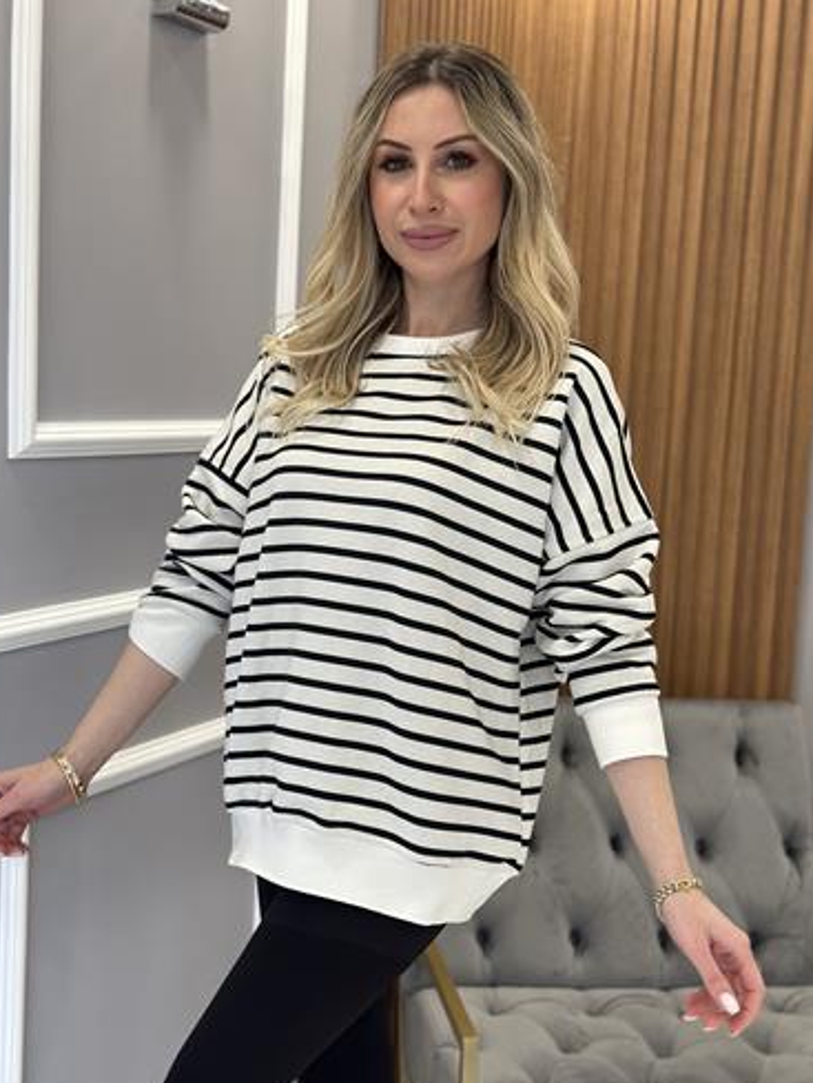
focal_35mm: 51
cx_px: 401
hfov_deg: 28.6
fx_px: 1596
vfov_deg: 37.5
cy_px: 558
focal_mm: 6.86
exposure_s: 1/111
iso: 125
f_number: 1.78
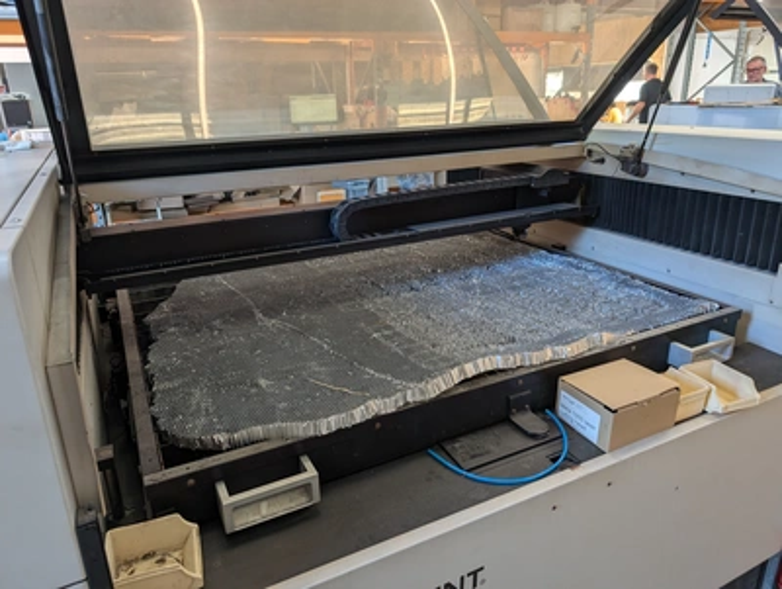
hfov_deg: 71.5
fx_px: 543
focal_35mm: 24
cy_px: 294
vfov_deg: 56.9
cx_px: 391
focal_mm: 6.9
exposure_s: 1/88.2
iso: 201
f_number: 1.68
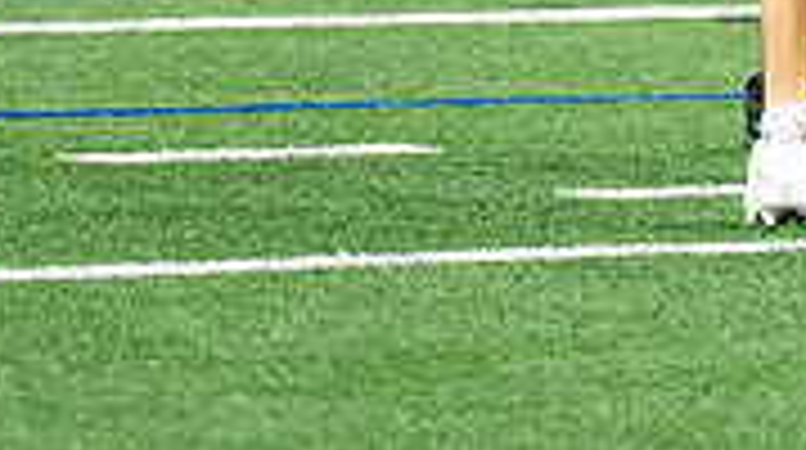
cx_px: 1160
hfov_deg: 2.4
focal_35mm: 901
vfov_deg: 1.3
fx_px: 19225
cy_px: -356
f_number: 2.8
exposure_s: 1/2000
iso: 5000
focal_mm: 157
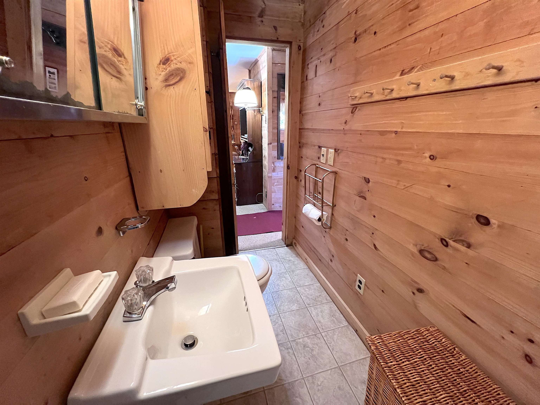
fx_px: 203
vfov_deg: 89.9
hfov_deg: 106.2
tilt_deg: -19.5
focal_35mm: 13
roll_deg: +0.6
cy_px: 202
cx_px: 270
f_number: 1.8
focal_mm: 1.57
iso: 1000
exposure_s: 1/60
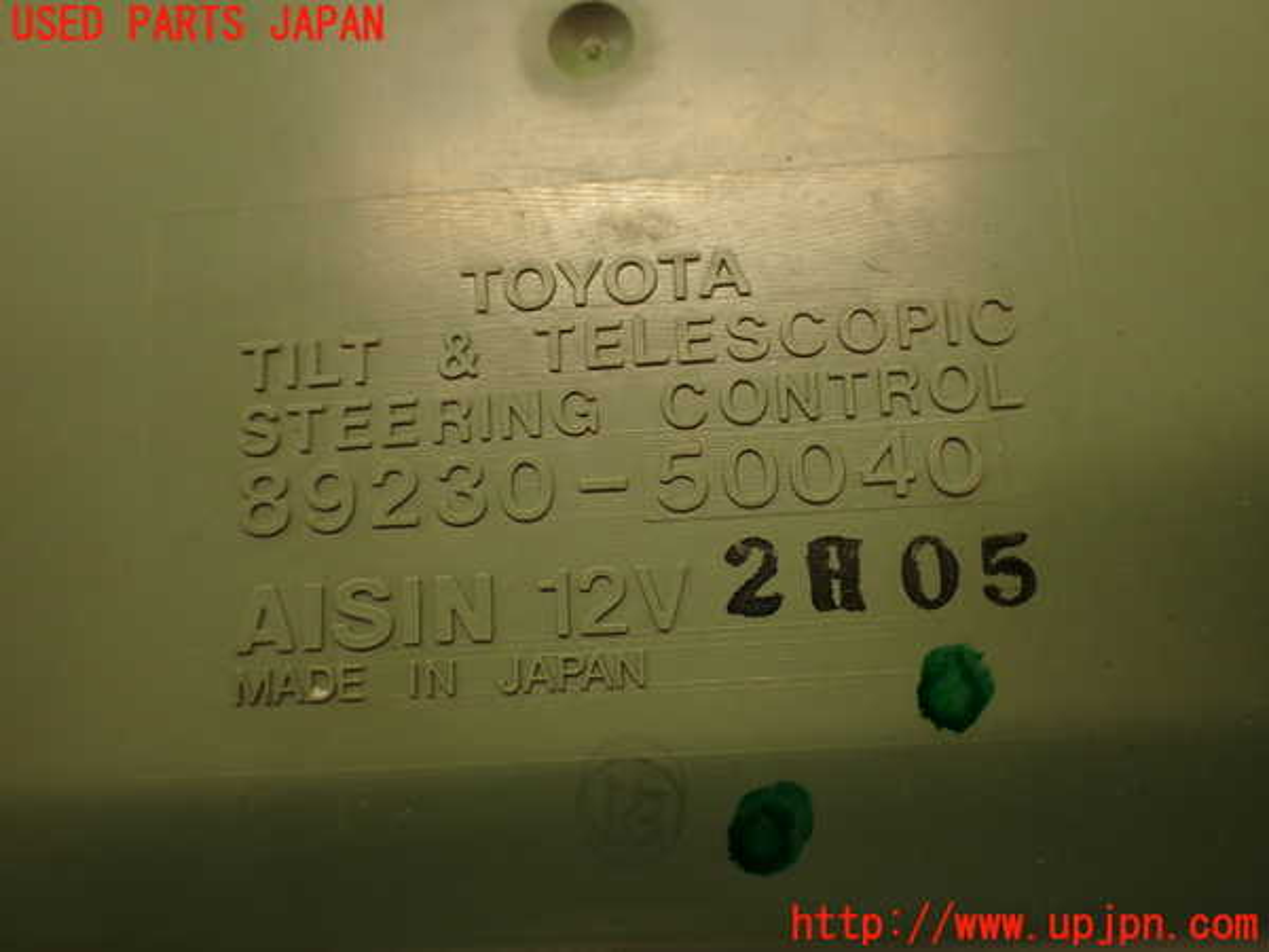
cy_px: 476
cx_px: 634
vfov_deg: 44.2
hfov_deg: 56.8
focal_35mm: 32
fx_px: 1173
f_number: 2.4
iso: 200
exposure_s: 1/60
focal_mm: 5.79
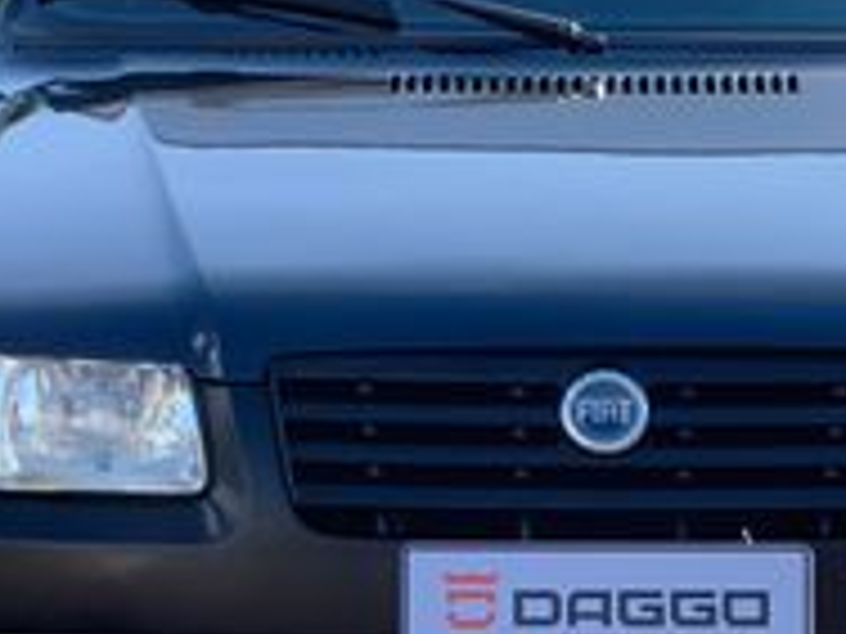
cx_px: 608
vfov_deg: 7.7
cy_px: 157
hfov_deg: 10.2
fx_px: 4717
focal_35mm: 193
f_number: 2.8
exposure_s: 1/194
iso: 25
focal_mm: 9
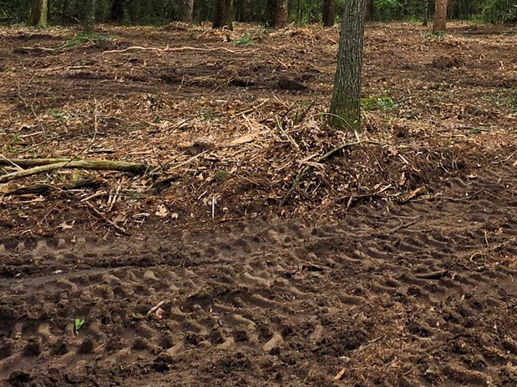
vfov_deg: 25.5
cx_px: 439
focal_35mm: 43
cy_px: -188
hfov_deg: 41.3
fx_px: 642
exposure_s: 1/659
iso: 32
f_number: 1.9
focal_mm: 2.2
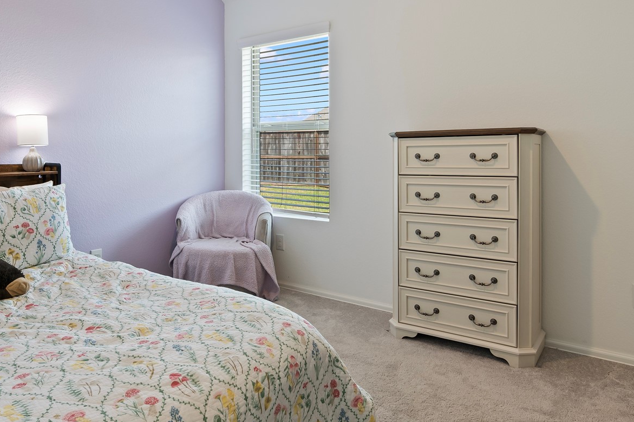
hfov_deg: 69.2
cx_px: 278
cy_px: 156
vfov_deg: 49.0
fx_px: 458
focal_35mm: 26
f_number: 6.3
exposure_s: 1/3
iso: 125
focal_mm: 14
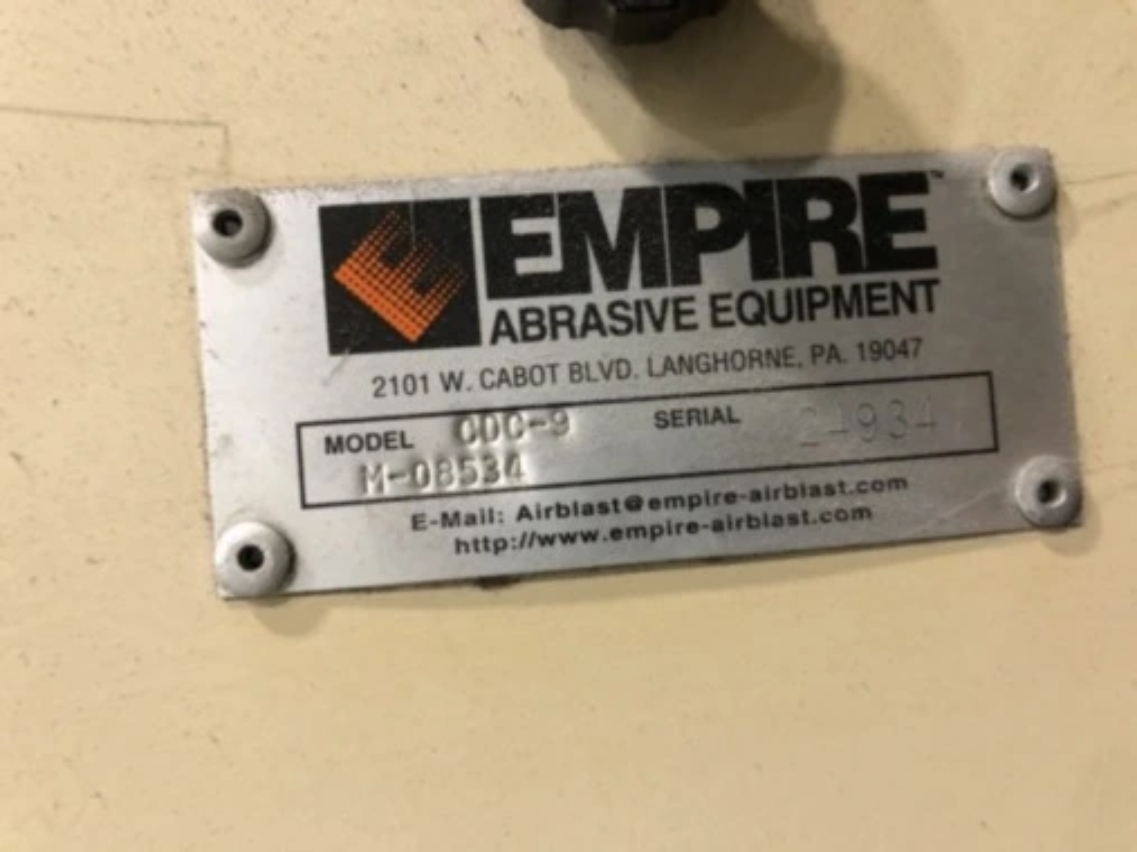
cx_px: 568
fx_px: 919
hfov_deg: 63.5
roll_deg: +5.6
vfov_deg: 49.7
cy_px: 426
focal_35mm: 28
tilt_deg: -1.2
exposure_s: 1/11
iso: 100
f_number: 1.8
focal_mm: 4
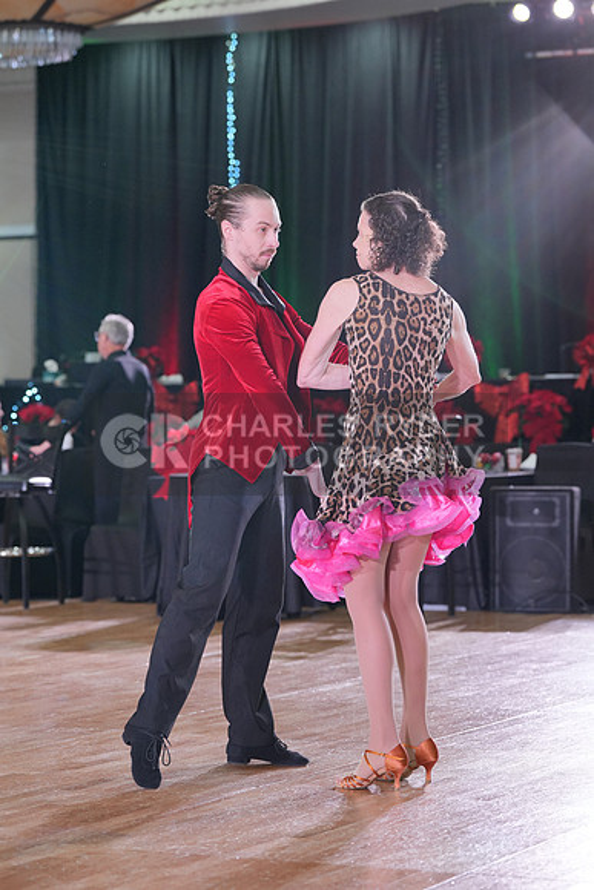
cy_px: 445
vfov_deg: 18.9
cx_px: 297
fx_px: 2671
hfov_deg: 12.7
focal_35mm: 108
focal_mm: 108
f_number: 4
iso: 1600
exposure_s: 1/320
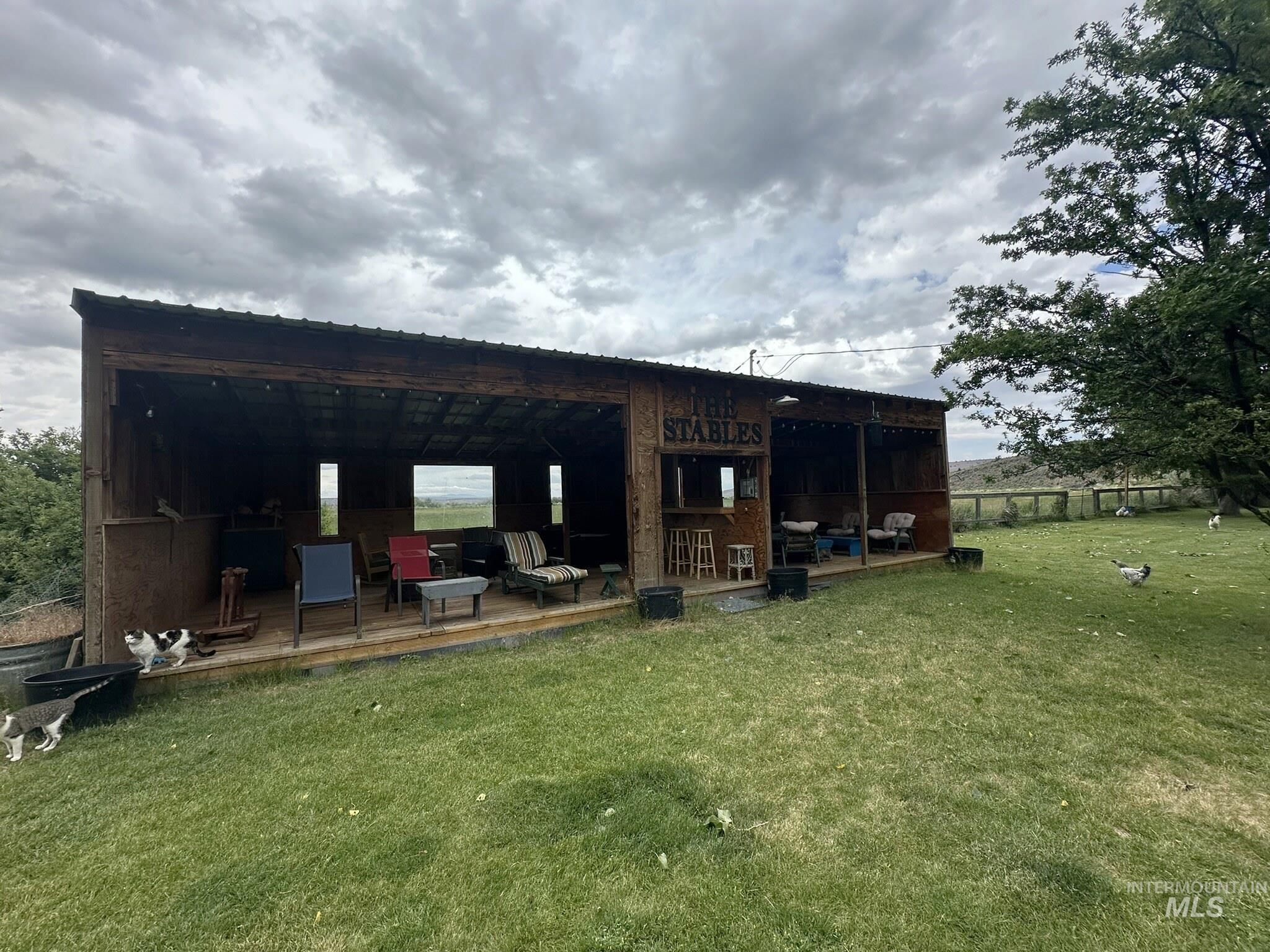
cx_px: 635
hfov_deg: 102.1
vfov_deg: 85.7
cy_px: 476
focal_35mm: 14
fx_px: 514
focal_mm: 2.22
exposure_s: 1/1916
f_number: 2.2
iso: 50
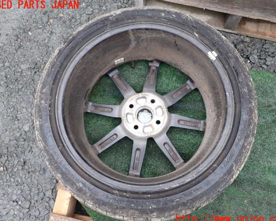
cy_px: 112
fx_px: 261
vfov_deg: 45.8
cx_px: 138
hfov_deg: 55.7
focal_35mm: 32
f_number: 2.3
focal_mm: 5.4
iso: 160
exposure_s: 1/60
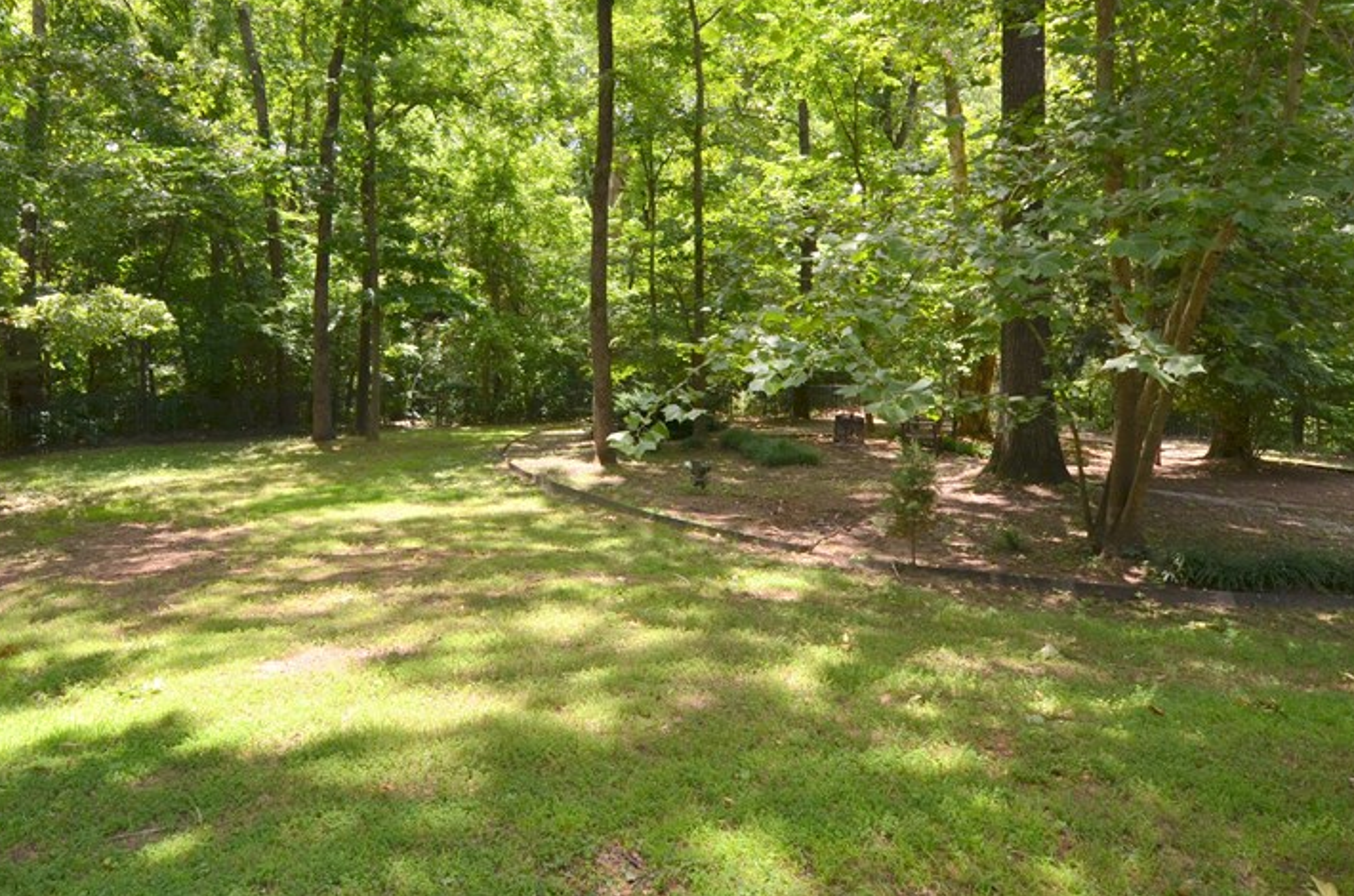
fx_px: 863
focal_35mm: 23
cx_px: 586
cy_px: 249
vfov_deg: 53.0
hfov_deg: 75.8
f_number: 5.6
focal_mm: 10
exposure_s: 1/125
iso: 125
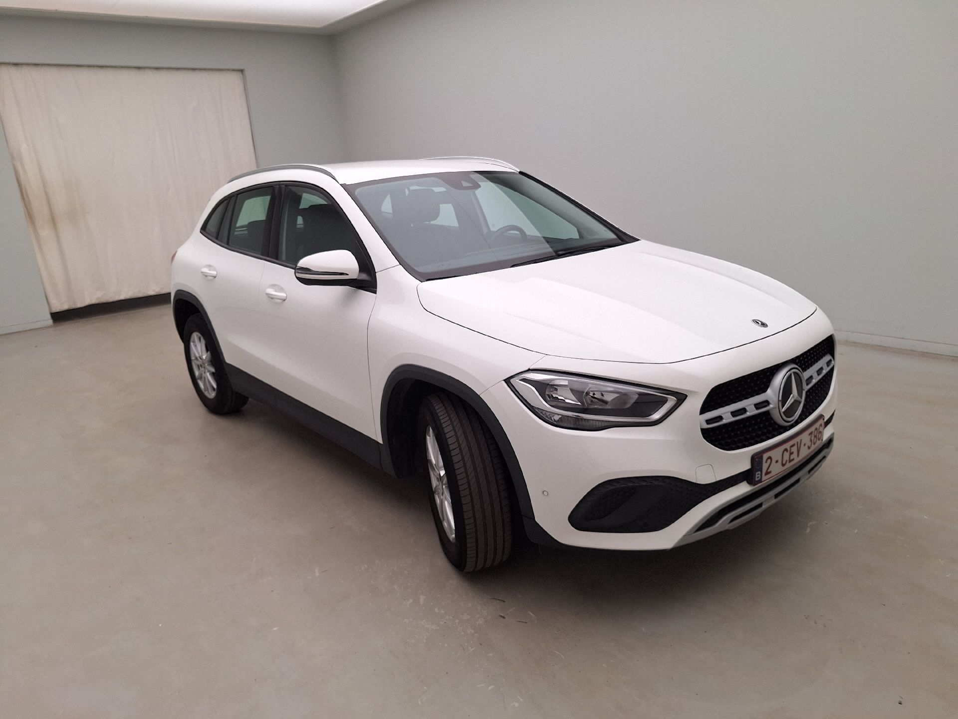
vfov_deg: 58.9
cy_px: 360
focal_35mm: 23
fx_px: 637
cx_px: 479
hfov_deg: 73.9
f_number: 1.8
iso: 40
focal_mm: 5.54
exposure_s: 1/157
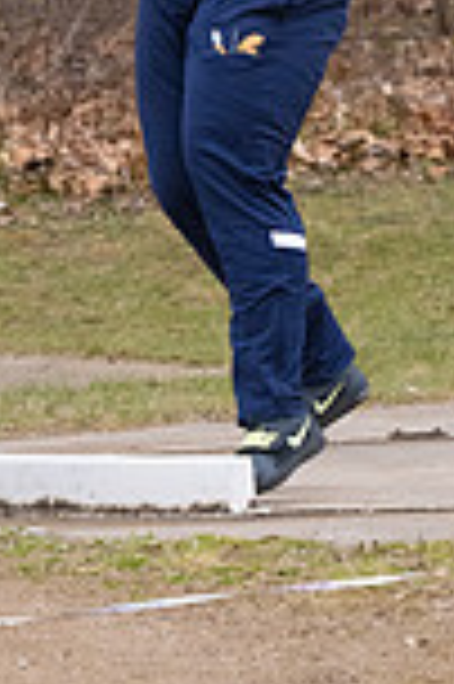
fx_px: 13821
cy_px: -297
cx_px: 187
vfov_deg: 2.8
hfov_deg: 1.9
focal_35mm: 729
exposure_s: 1/1600
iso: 2000
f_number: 5
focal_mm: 165
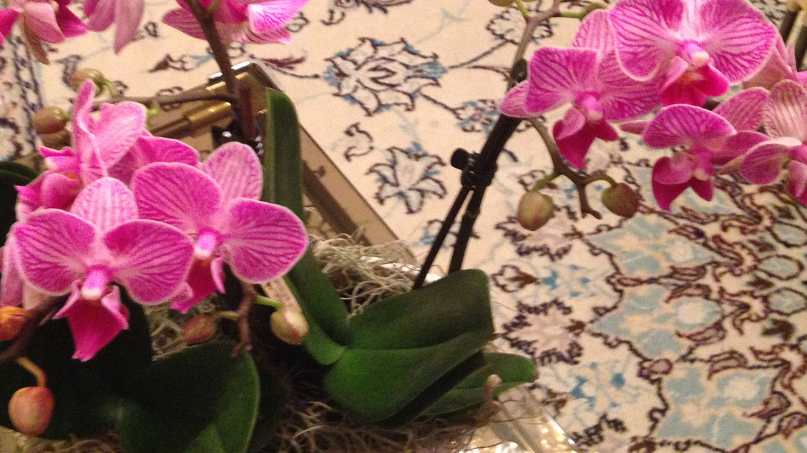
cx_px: 327
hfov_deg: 40.4
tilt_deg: -46.0
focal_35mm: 51
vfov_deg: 23.4
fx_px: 1091
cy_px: 146
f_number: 2.4
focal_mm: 4.12
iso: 400
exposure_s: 1/17
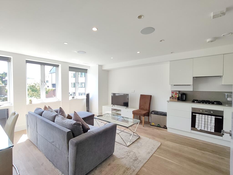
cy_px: 88
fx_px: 101
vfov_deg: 81.7
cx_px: 116
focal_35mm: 15
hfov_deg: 98.2
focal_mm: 1.67
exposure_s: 1/100
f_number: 2.2
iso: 64
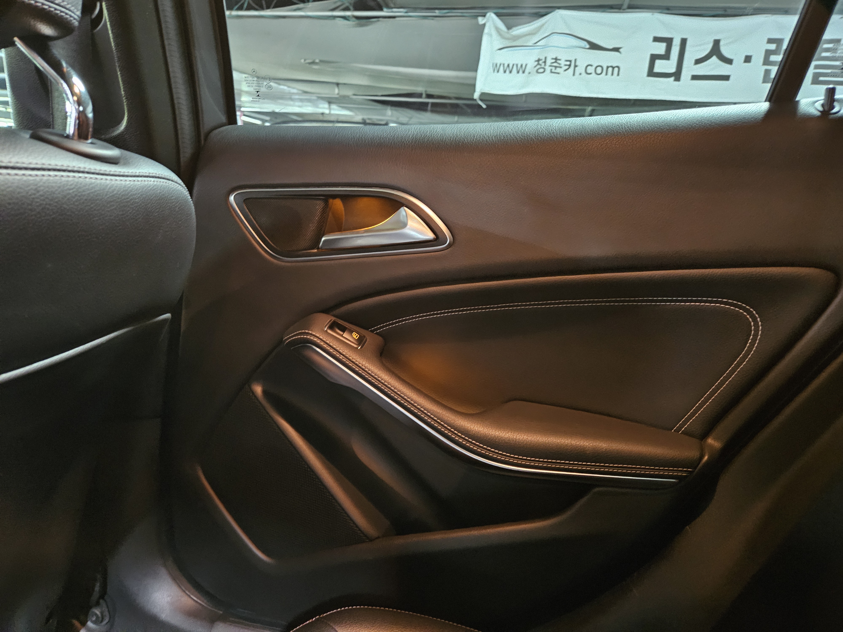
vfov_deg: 58.9
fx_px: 560
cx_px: 422
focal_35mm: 23
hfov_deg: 73.9
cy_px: 316
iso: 1600
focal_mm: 5.4
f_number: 1.8
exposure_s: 1/15
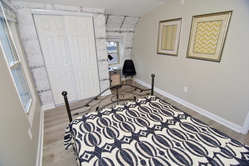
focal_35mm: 16
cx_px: 124
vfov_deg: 72.1
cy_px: 83
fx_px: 114
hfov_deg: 95.0
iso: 500
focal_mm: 11
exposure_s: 1/60
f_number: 4.5
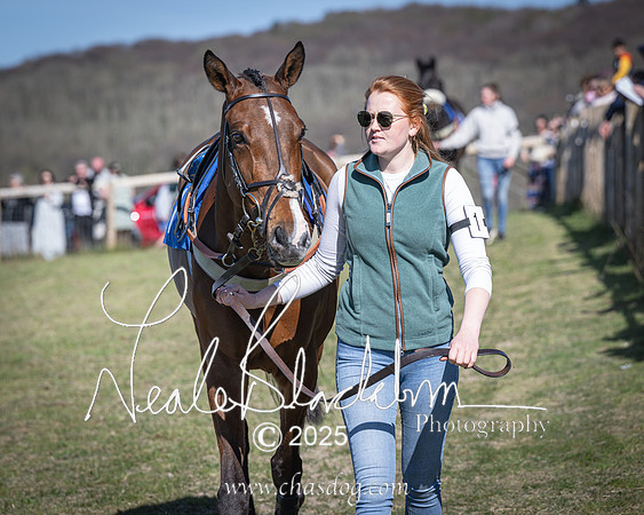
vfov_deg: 9.2
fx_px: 3189
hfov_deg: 11.5
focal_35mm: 167
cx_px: 293
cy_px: 215
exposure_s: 1/1600
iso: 200
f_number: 4
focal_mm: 125
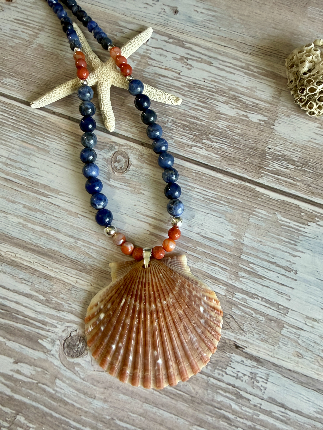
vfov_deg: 71.6
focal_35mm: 24
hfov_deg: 56.8
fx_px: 299
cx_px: 162
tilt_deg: -73.9
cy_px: 215
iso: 250
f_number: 2.2
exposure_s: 1/120
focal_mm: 2.22
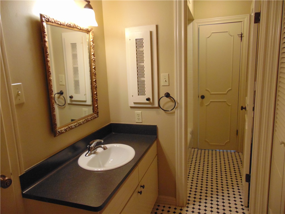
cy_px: 107
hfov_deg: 69.4
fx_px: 206
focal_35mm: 25
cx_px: 142
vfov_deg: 54.9
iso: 320
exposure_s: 1/30
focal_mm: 4.5
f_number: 3
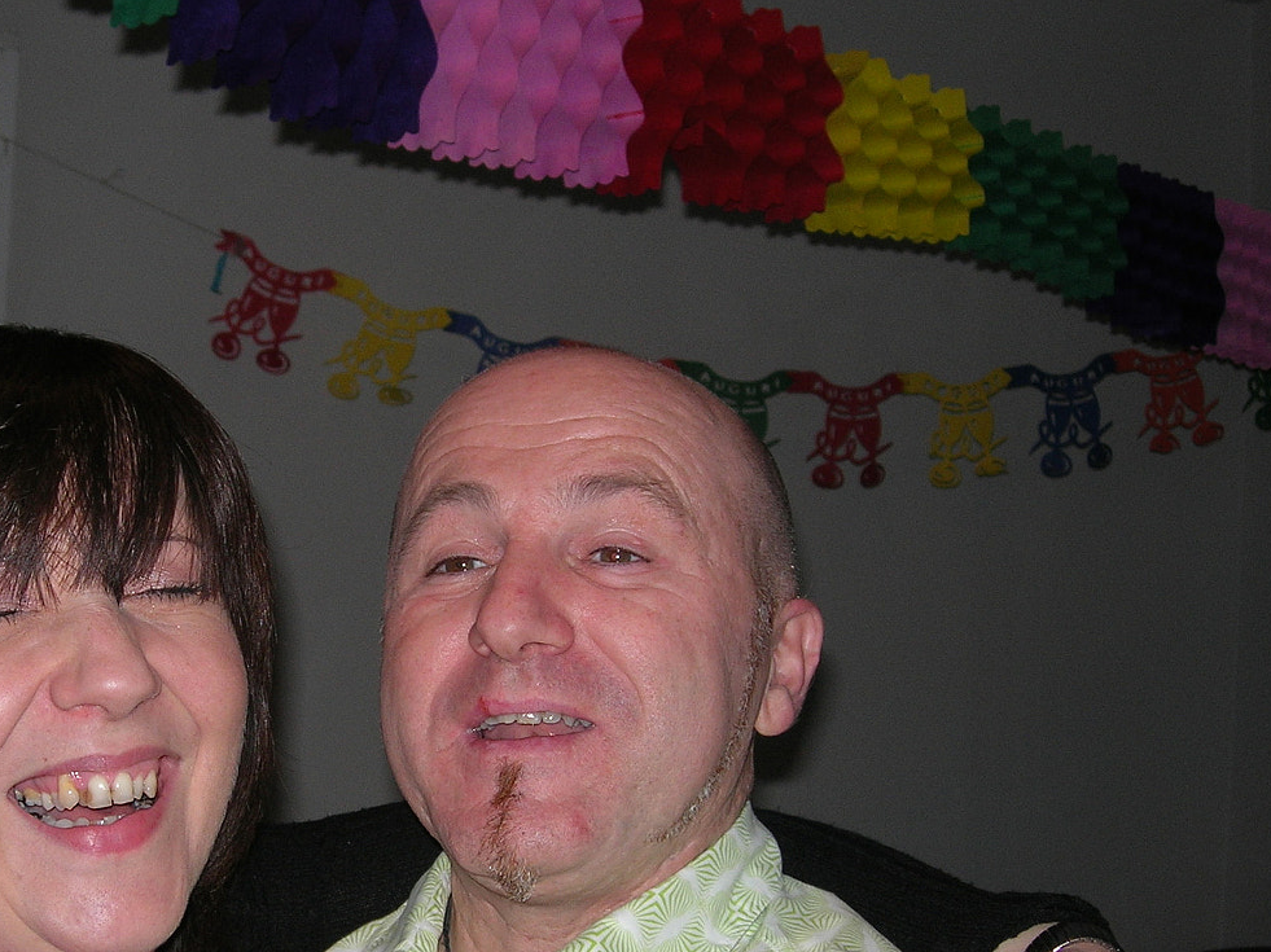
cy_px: 641
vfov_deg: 23.5
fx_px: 2276
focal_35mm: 62
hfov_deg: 30.8
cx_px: 367
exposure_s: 1/60.1
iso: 64
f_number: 2.8
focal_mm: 7.8
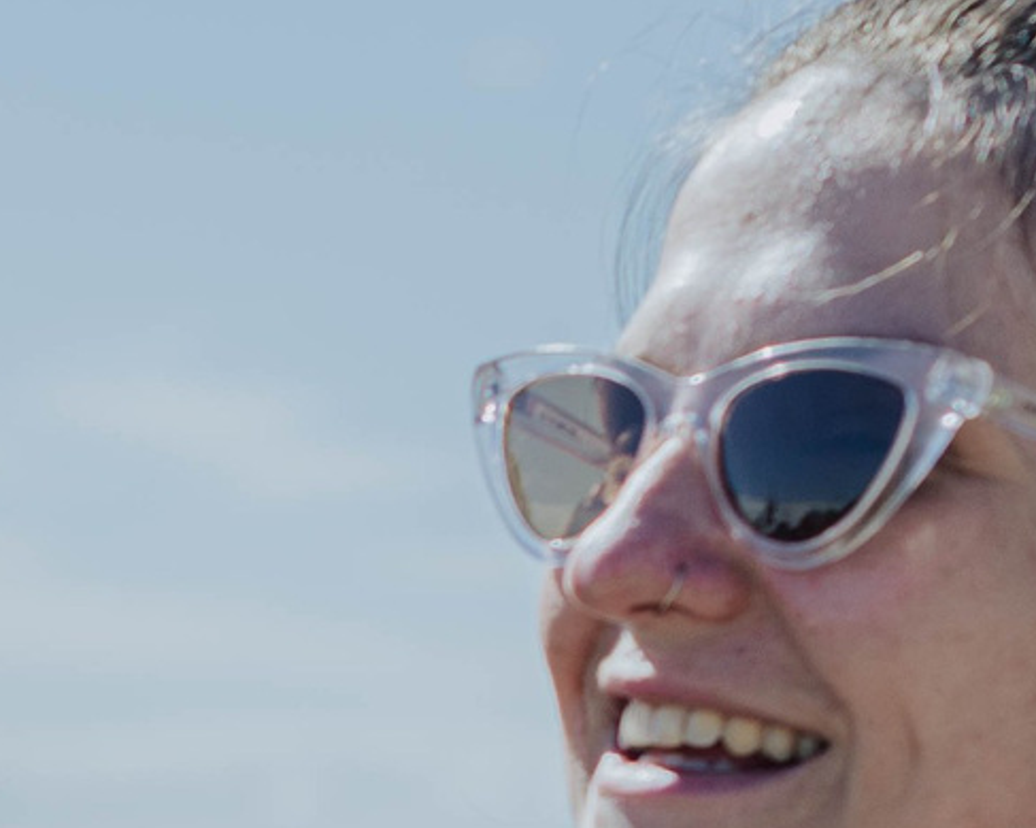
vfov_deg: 6.2
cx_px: -270
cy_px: 1238
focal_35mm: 247
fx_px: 7569
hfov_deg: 7.7
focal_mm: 50
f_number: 3.5
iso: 100
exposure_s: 1/1600
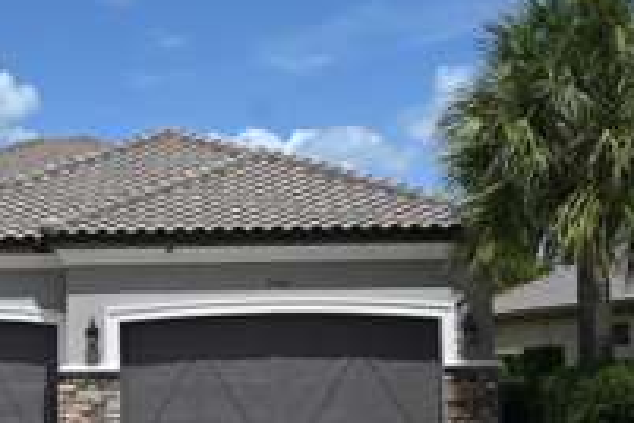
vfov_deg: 18.4
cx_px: 145
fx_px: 1303
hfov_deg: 26.9
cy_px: 226
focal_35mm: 74
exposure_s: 1/500
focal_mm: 21
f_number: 8
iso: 100
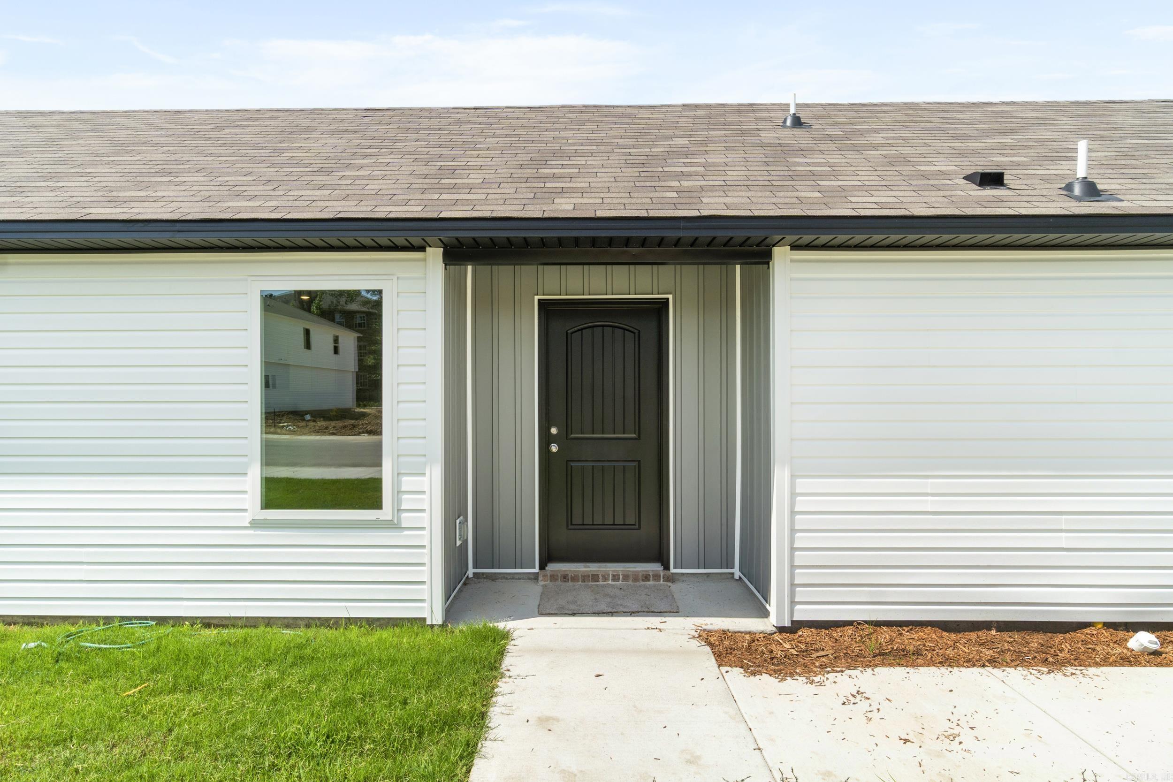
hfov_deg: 90.0
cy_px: 391
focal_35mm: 18
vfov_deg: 67.4
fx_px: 586
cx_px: 586
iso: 250
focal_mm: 12
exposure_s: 1/640
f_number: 9
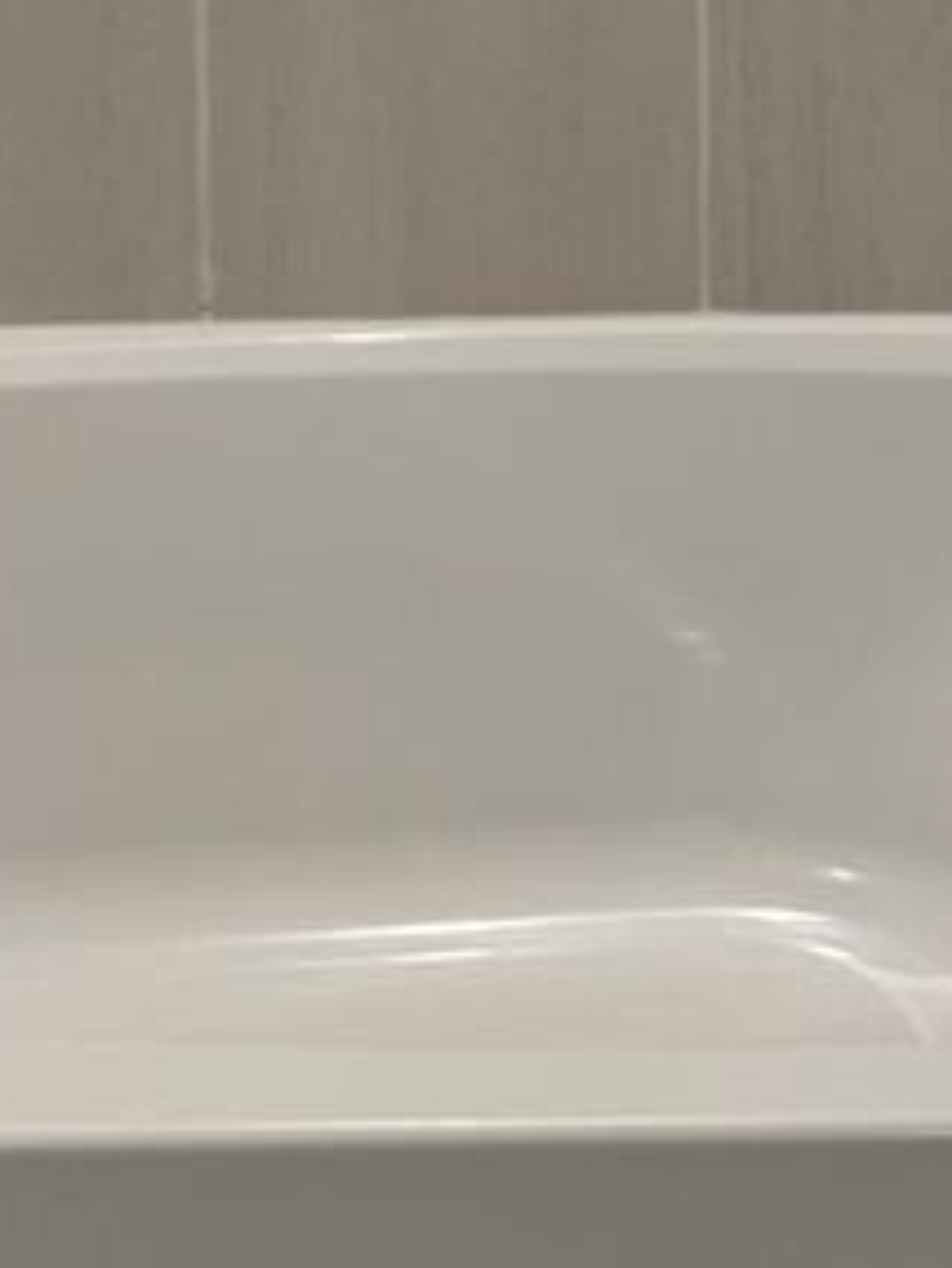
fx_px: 3701
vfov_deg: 16.0
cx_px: 449
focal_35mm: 101
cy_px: -1112
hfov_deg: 14.7
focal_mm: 6.76
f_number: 1.78
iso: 125
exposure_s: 1/120
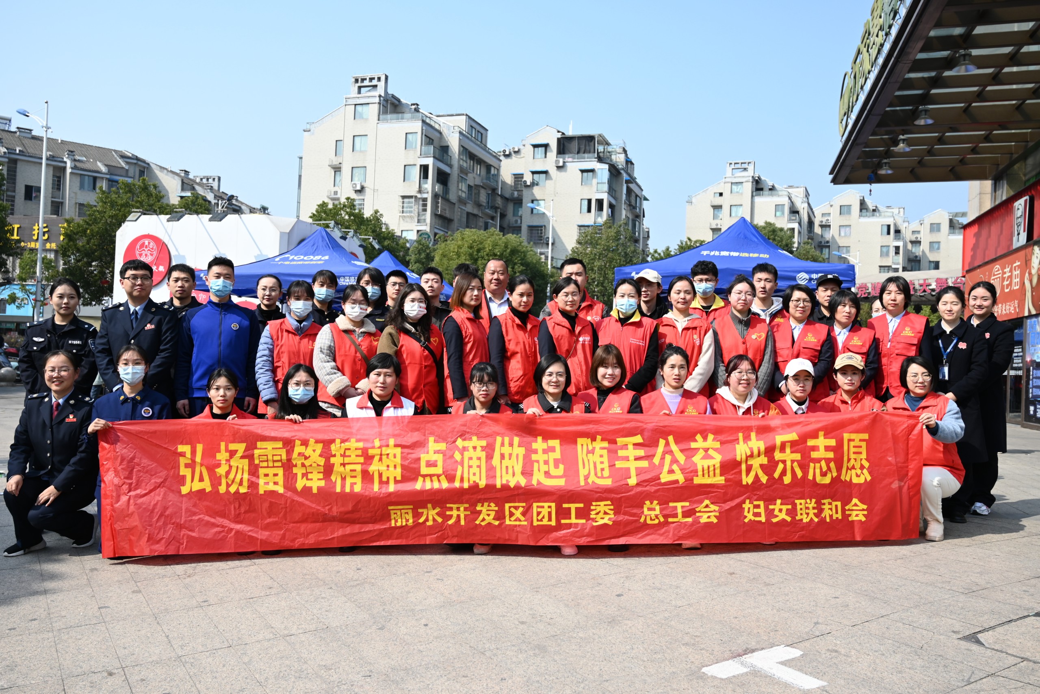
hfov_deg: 61.1
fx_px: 881
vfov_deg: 43.0
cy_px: 347
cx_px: 520
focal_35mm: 30
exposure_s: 1/1250
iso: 250
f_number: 4.5
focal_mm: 30.5
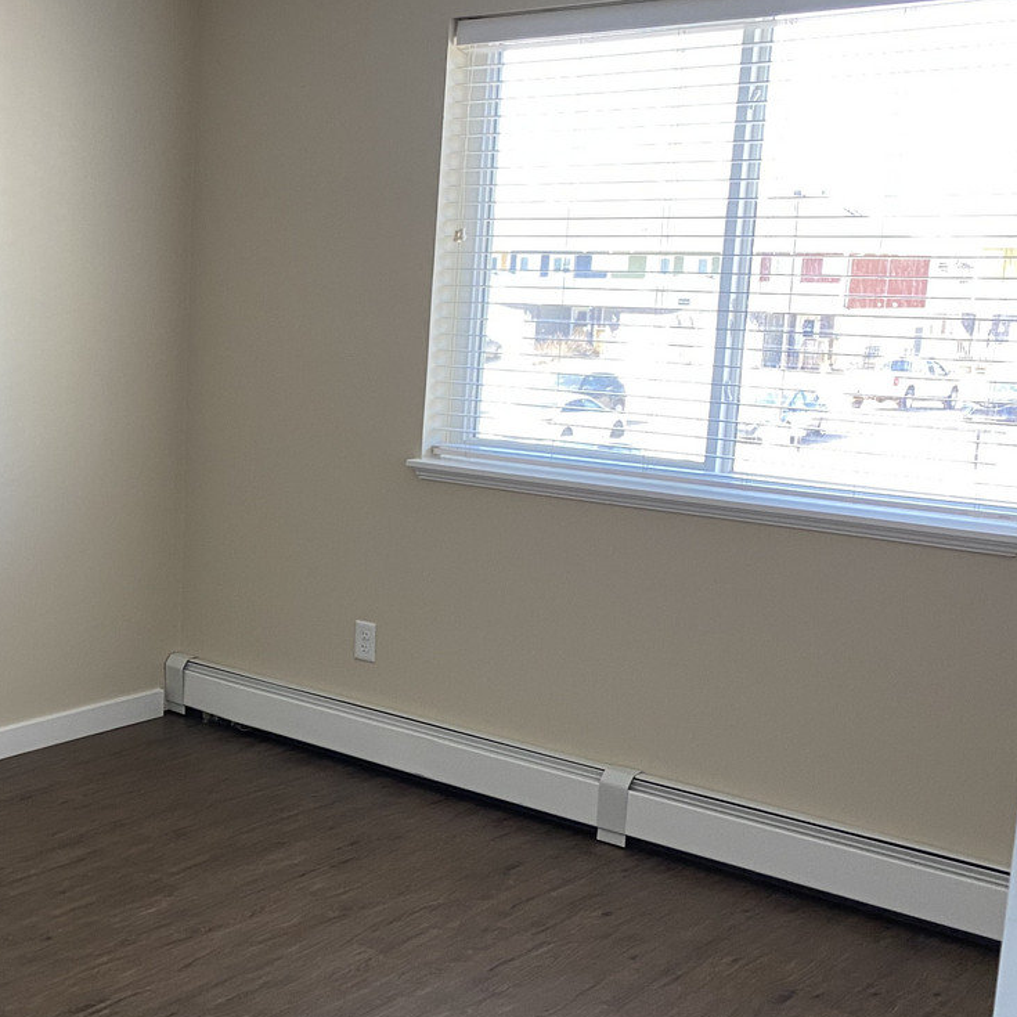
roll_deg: -1.0
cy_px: 571
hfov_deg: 33.4
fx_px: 1595
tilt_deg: -10.1
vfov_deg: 35.3
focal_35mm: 48
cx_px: 90
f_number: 1.8
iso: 125
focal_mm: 4.25
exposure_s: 1/78
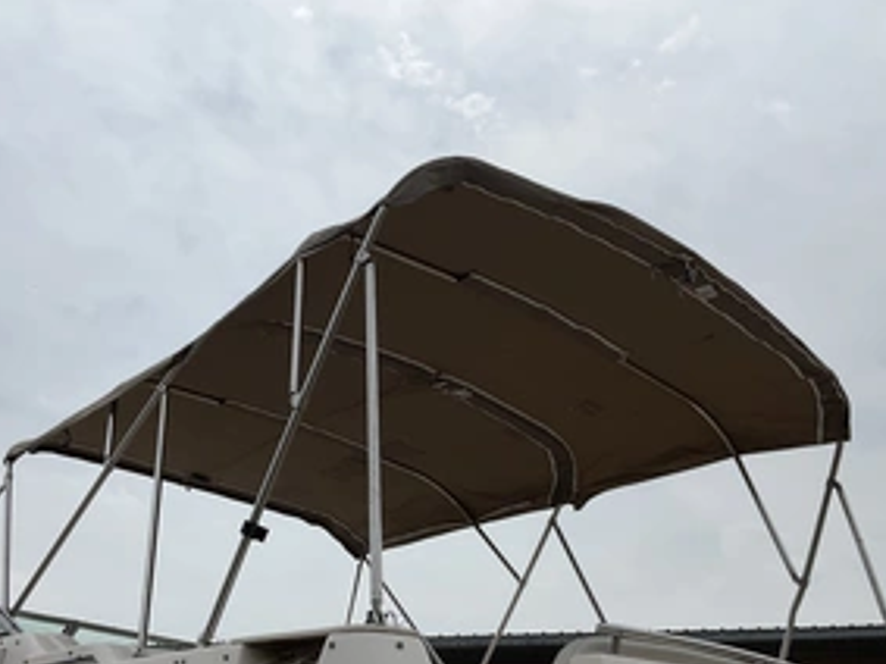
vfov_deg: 34.9
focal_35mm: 41
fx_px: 1049
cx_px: 426
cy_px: 413
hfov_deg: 45.8
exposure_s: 1/10204
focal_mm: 3
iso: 25
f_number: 1.8
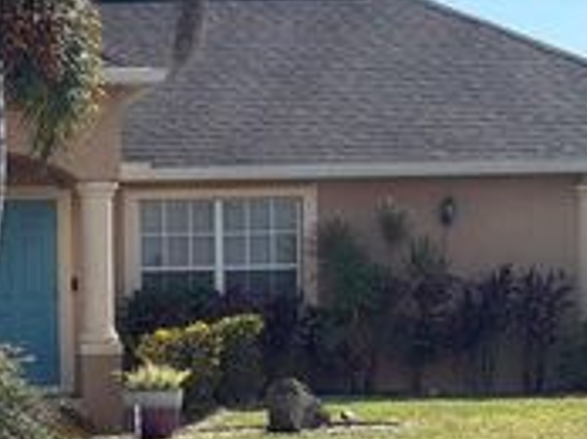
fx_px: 2337
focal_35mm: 138
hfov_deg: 13.9
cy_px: 410
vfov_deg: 10.7
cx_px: -135
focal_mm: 6.76
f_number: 1.78
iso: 64
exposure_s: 1/3704
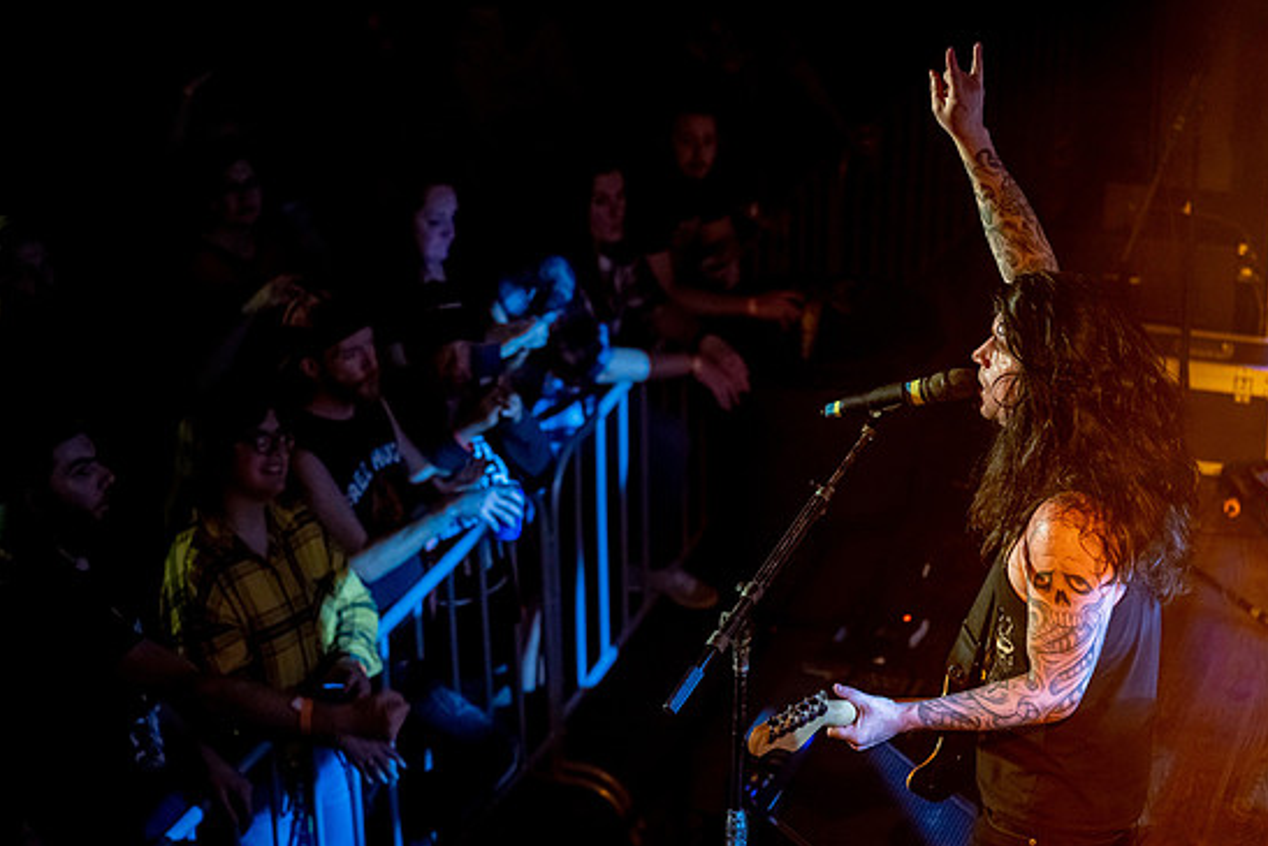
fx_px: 2748
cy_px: 418
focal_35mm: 78
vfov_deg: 17.5
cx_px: 705
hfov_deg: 26.0
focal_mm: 70
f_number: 2.8
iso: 1000
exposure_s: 1/200
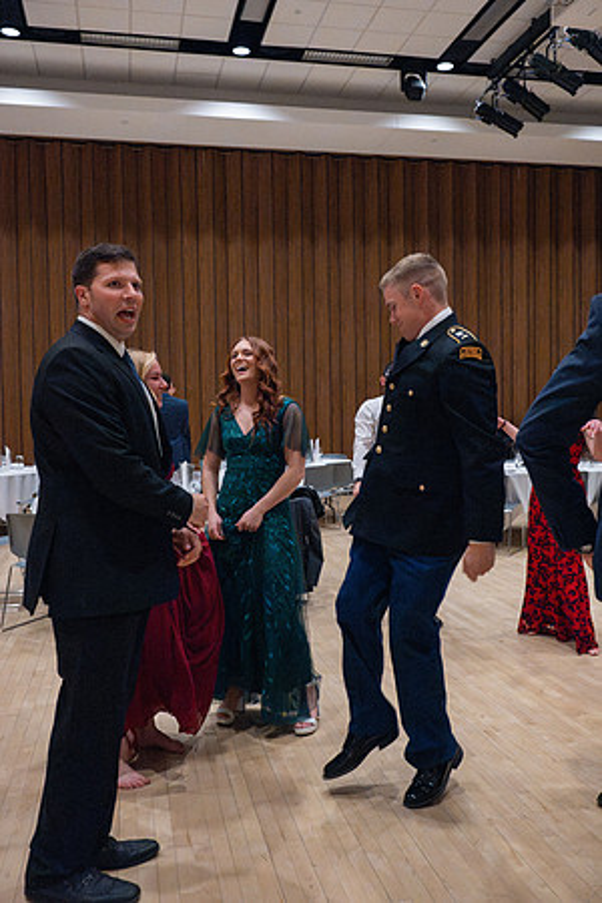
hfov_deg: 42.3
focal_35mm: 31
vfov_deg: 60.3
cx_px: 301
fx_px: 778
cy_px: 452
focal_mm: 31
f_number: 3.5
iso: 20000
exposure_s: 1/400
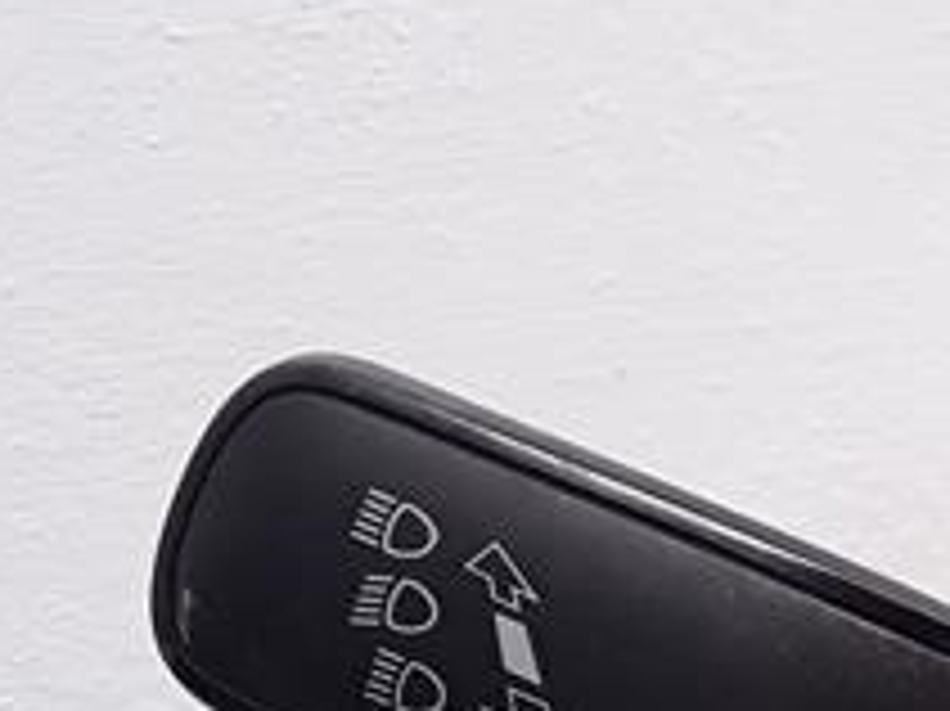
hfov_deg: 22.0
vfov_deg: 16.7
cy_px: 806
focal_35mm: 85
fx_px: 2331
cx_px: 986
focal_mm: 2.91
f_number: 1.9
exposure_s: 1/109
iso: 100
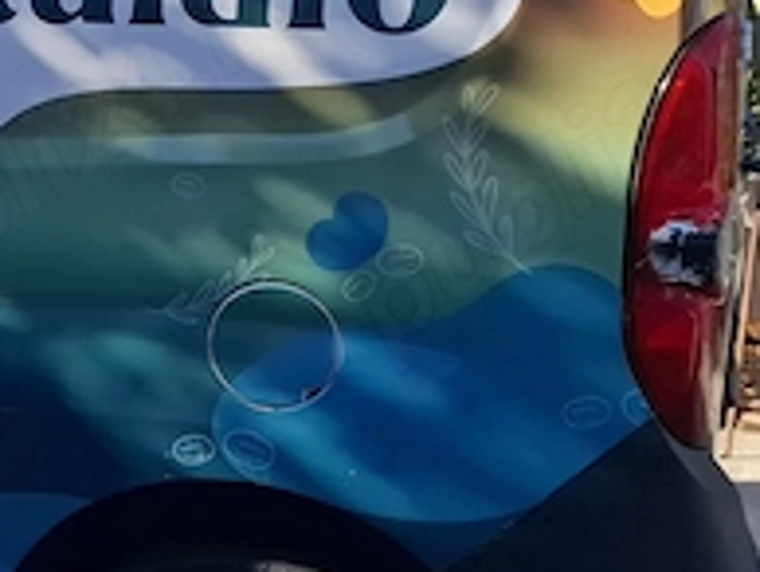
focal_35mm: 71
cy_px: 196
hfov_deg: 24.1
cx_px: -215
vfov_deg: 20.7
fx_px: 1561
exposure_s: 1/1185
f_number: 1.8
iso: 50
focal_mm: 5.54
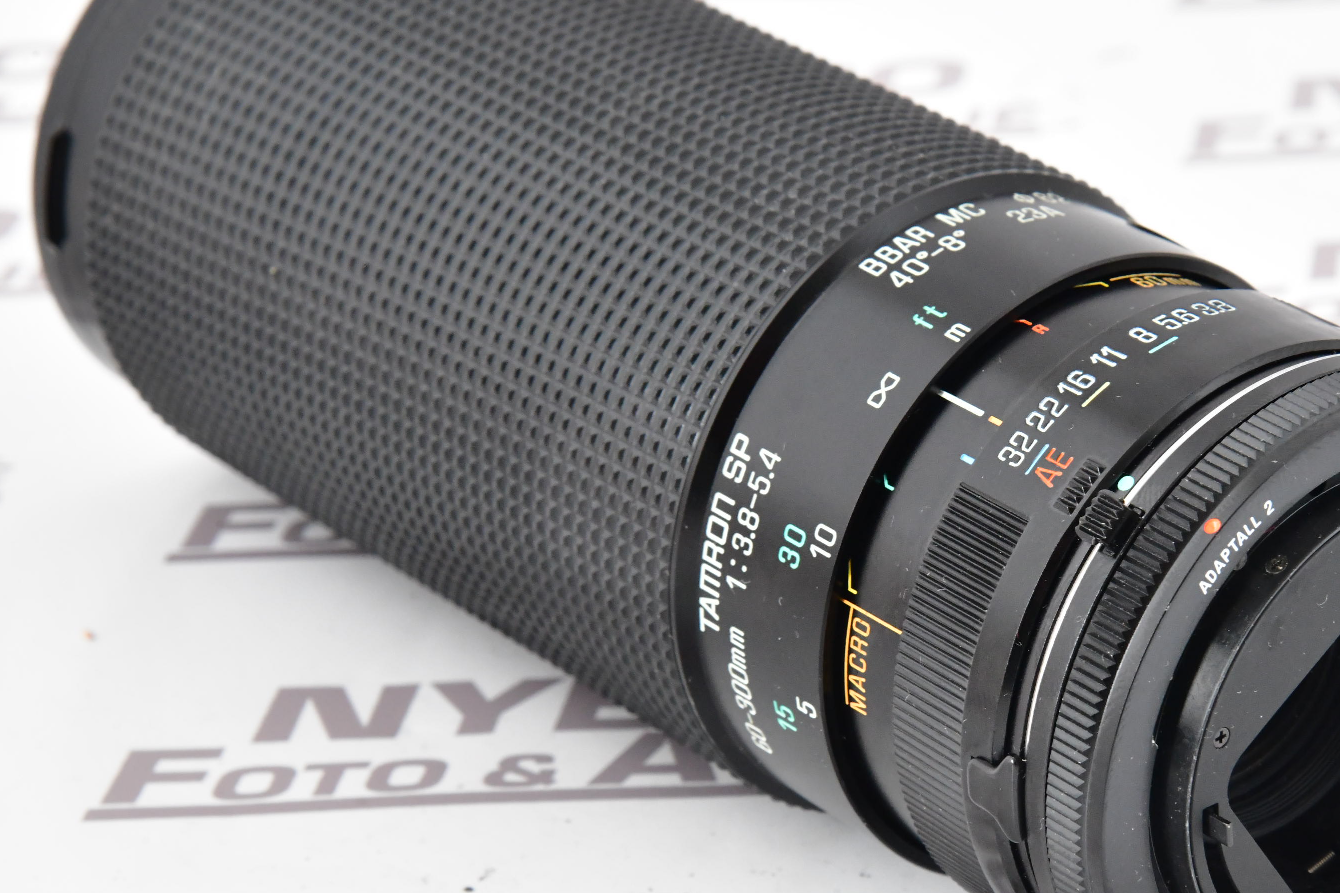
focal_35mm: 185
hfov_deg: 11.1
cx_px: 939
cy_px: 519
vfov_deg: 7.4
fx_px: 6885
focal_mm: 120
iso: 3200
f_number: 16
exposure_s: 1/100
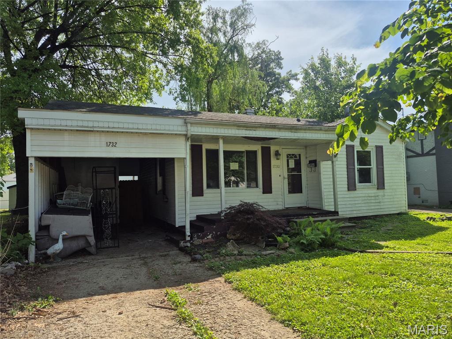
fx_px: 300
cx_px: 226
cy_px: 170
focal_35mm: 23
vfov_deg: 58.9
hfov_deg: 73.9
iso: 25
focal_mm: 5.4
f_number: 1.8
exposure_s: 1/3336
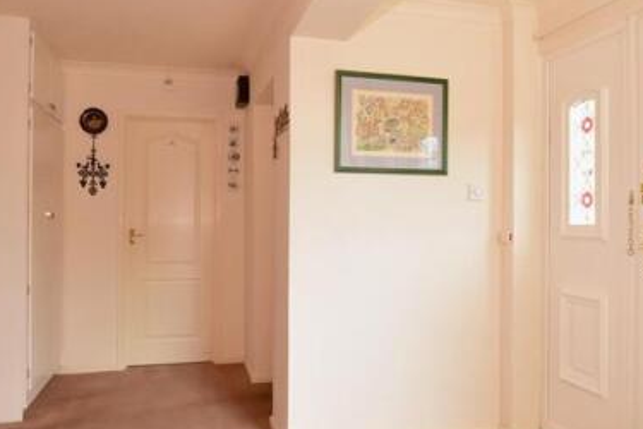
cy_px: 217
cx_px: 324
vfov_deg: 45.1
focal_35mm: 29
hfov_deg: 63.9
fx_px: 516
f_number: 6.3
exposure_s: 1/40
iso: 200
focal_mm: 11
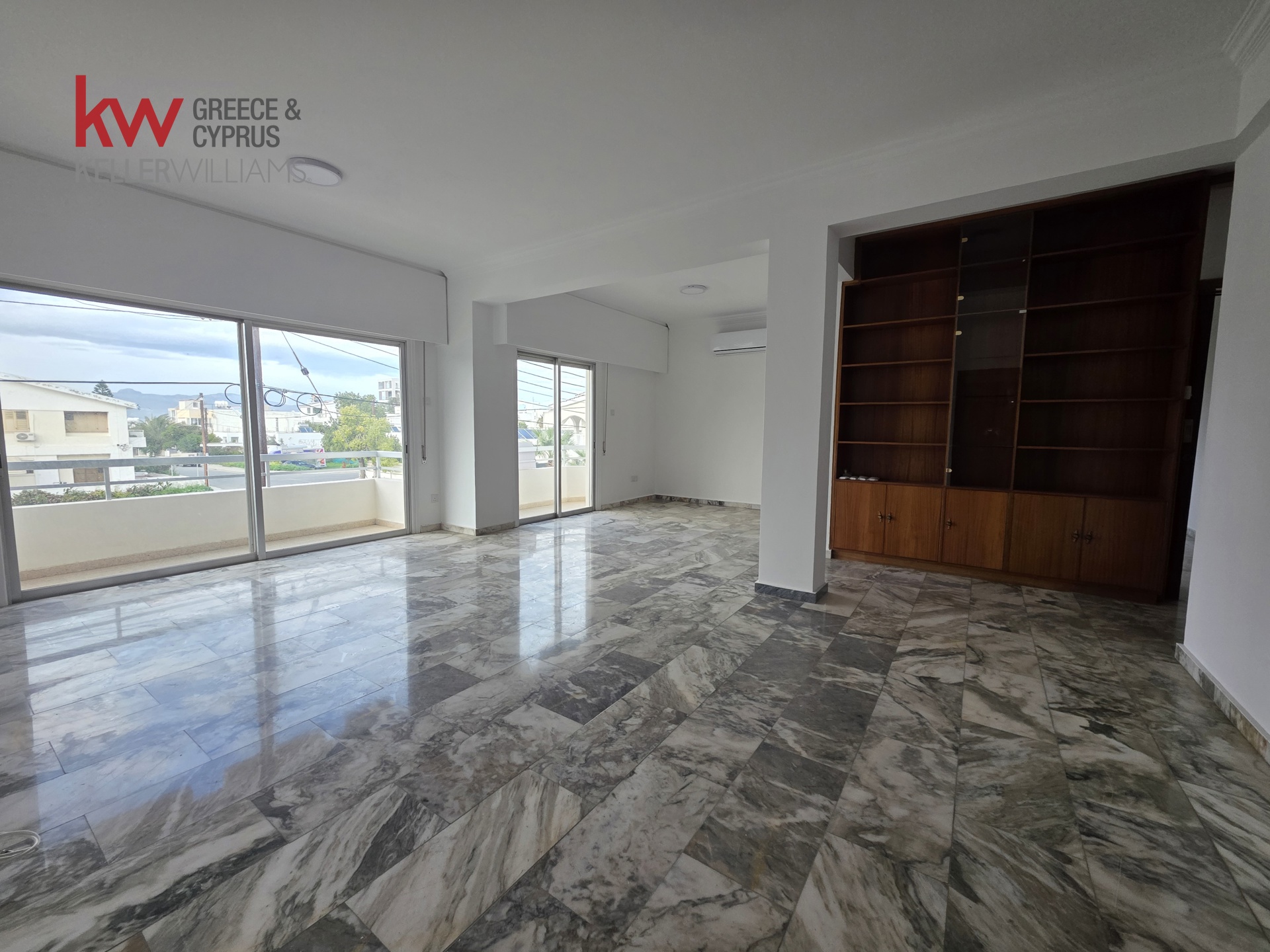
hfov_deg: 106.2
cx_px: 635
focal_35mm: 13
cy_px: 476
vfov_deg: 89.9
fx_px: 477
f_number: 1.9
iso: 125
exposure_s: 1/359
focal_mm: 2.2
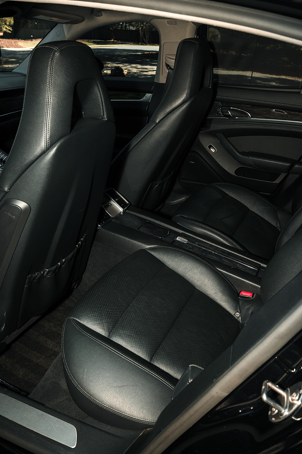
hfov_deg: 43.3
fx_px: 378
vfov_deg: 61.9
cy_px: 213
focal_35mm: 30
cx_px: 188
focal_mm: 24
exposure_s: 1/200
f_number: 8
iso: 320
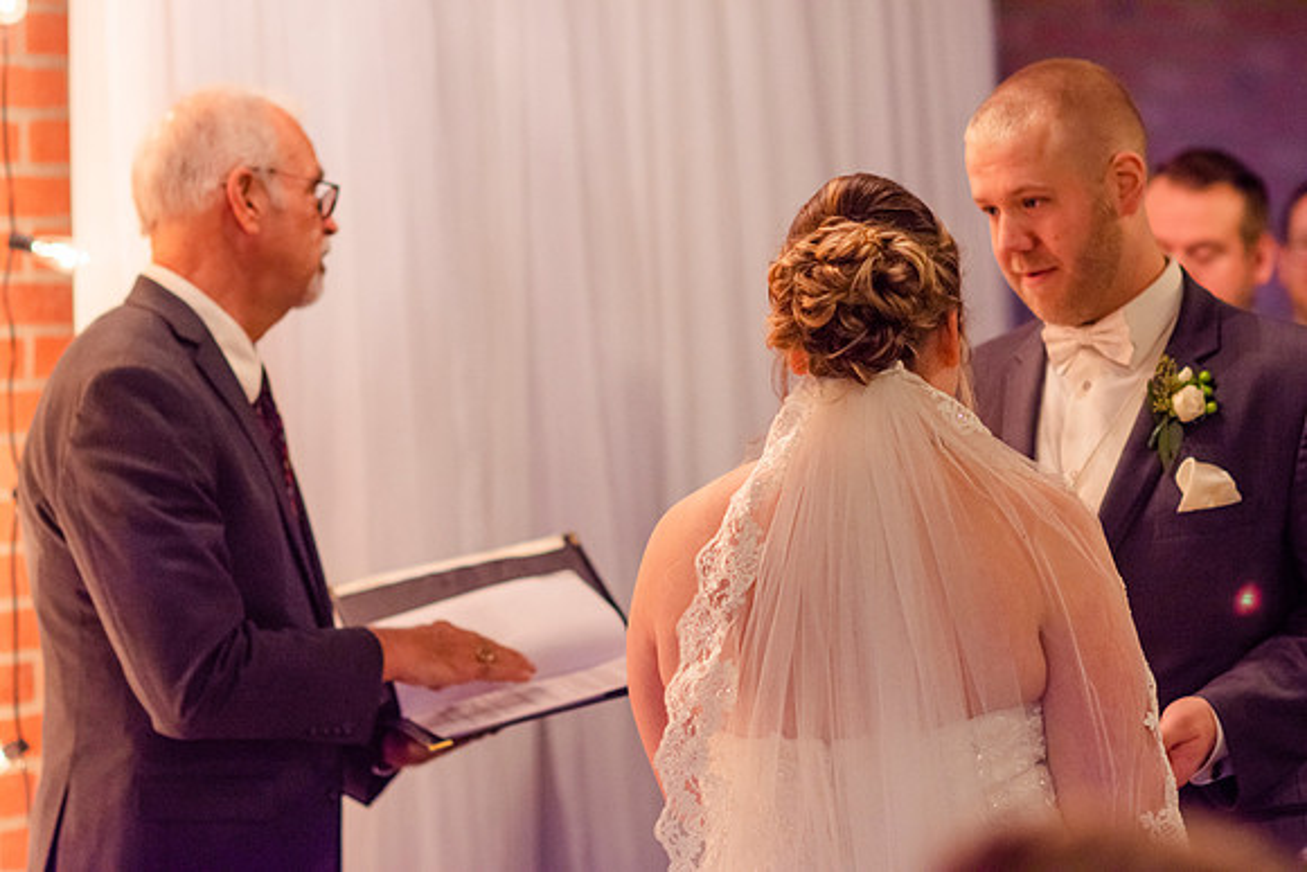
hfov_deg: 16.1
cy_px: 436
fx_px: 4630
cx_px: 654
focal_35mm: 128
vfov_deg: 10.8
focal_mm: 85
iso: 500
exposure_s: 1/160
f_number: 2.2
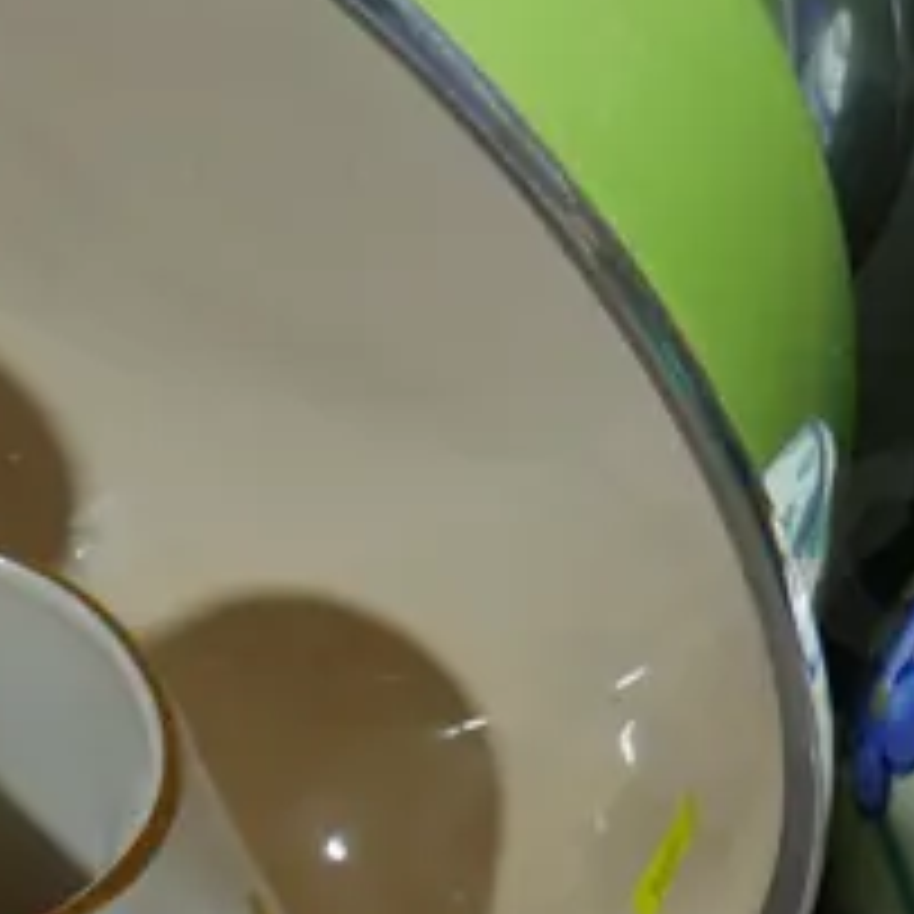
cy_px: 957
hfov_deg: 13.9
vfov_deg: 13.7
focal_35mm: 125
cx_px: 365
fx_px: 3734
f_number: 3.5
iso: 200
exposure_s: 1/60
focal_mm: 14
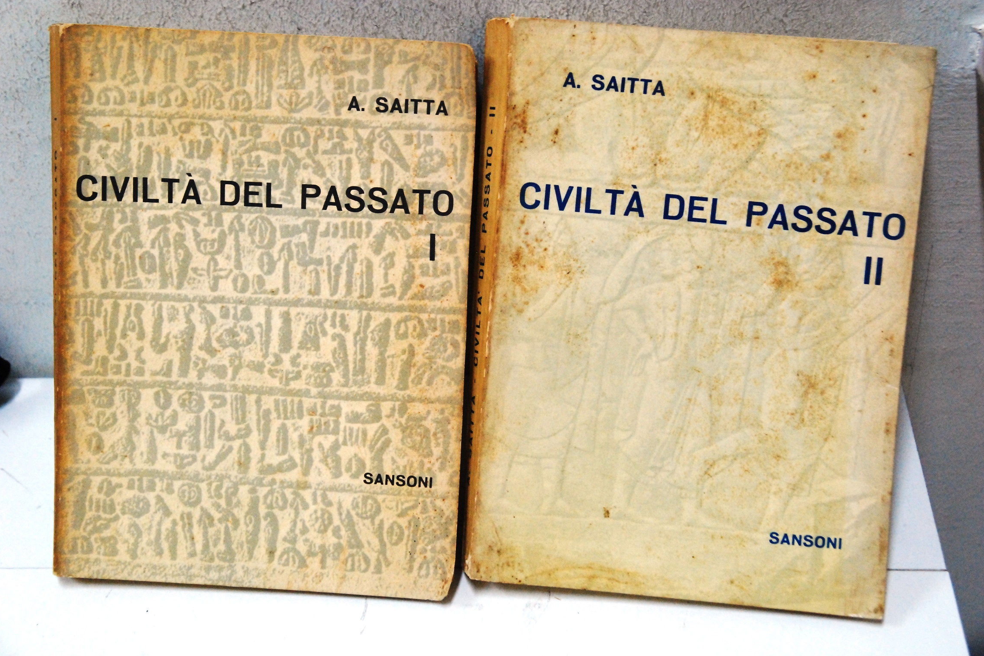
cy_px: 329
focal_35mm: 58
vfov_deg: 23.4
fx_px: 1585
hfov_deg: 34.5
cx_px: 487
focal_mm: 38
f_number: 5.6
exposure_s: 1/60
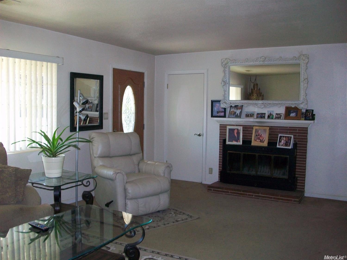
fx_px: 321
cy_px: 130
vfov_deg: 44.1
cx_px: 174
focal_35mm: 32
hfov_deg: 56.8
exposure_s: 1/60
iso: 160
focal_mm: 5.7
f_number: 2.8
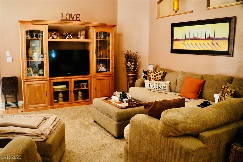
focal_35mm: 27
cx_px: 122
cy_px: 81
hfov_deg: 67.4
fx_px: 182
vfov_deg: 47.9
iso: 5000
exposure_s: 1/160
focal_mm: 18
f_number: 2.8
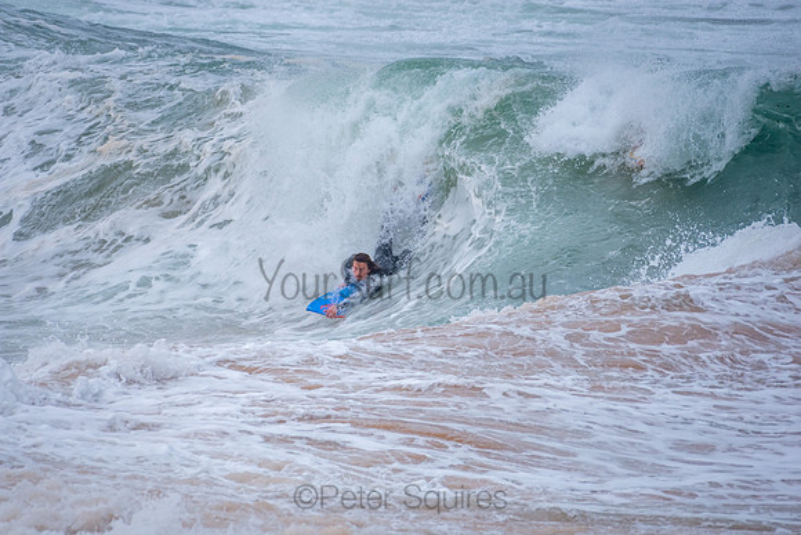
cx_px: 400
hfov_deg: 2.7
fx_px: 16691
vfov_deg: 1.8
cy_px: 268
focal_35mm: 750
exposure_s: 1/1000
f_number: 5.6
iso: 320
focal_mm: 500
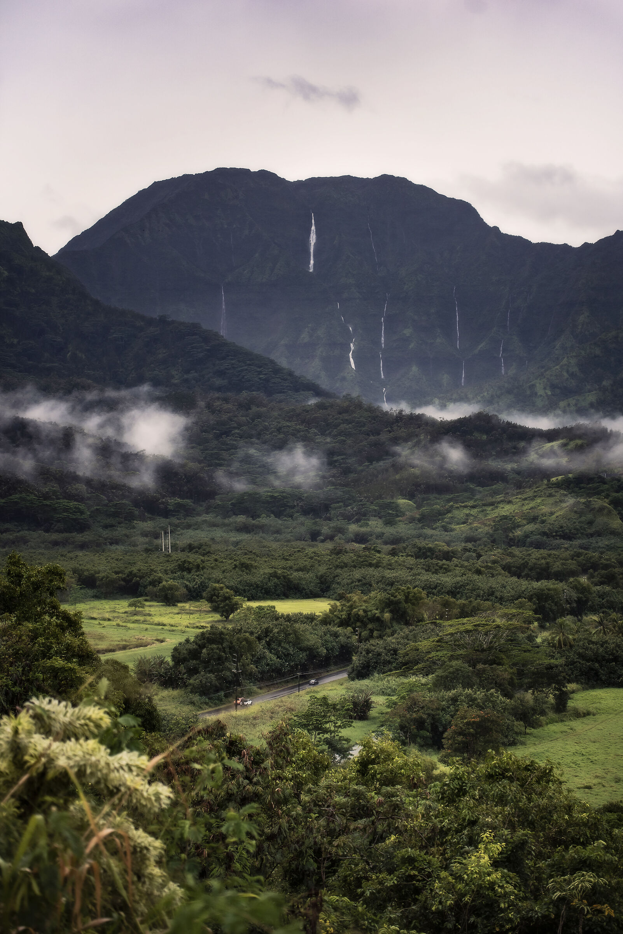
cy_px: 467
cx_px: 312
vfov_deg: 28.8
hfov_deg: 19.5
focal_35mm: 70
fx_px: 1815
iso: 400
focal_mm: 70
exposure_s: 1/2000
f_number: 2.8
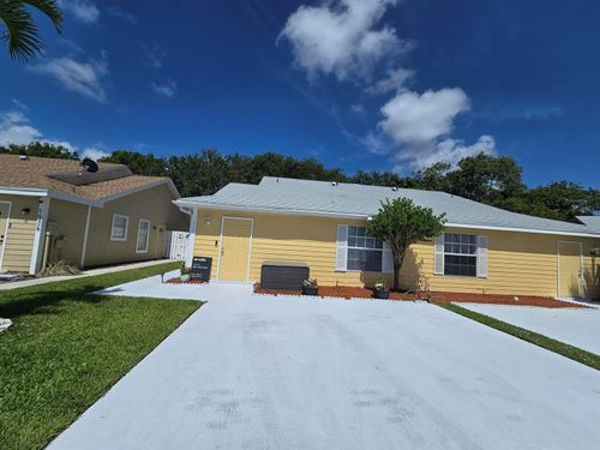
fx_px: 225
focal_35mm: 13
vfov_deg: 89.9
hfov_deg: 106.2
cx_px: 300
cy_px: 225
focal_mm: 2.2
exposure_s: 1/5883
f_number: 2.2
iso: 50
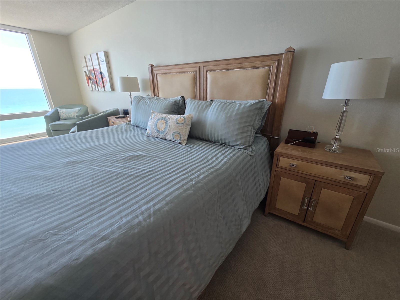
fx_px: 150
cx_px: 200
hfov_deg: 106.2
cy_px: 150
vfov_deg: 89.9
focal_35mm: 13
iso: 125
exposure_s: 1/60
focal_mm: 2.2
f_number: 2.2
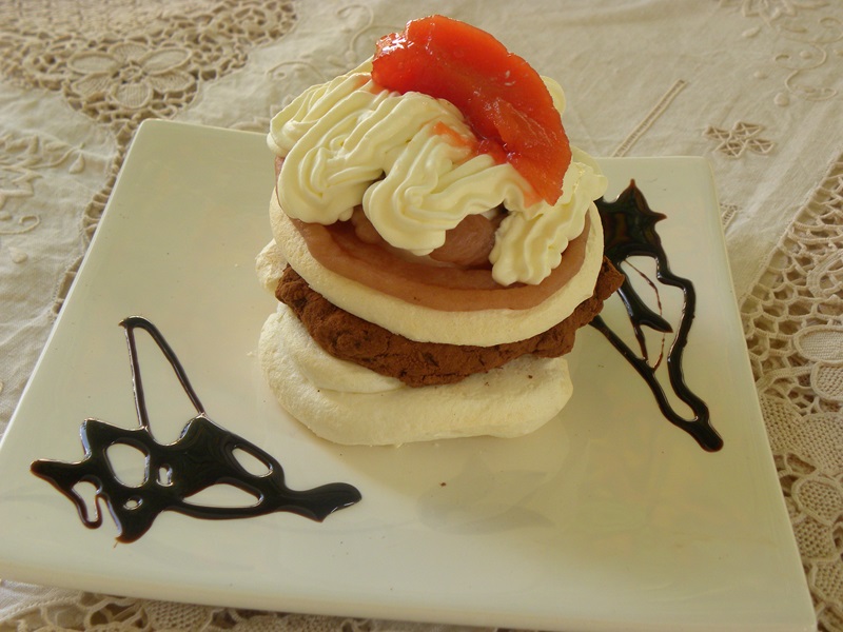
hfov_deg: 36.8
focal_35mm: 52
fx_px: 1266
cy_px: 316
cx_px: 422
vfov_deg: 28.0
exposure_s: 1/59.8
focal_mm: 9.2
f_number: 3.5
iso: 117
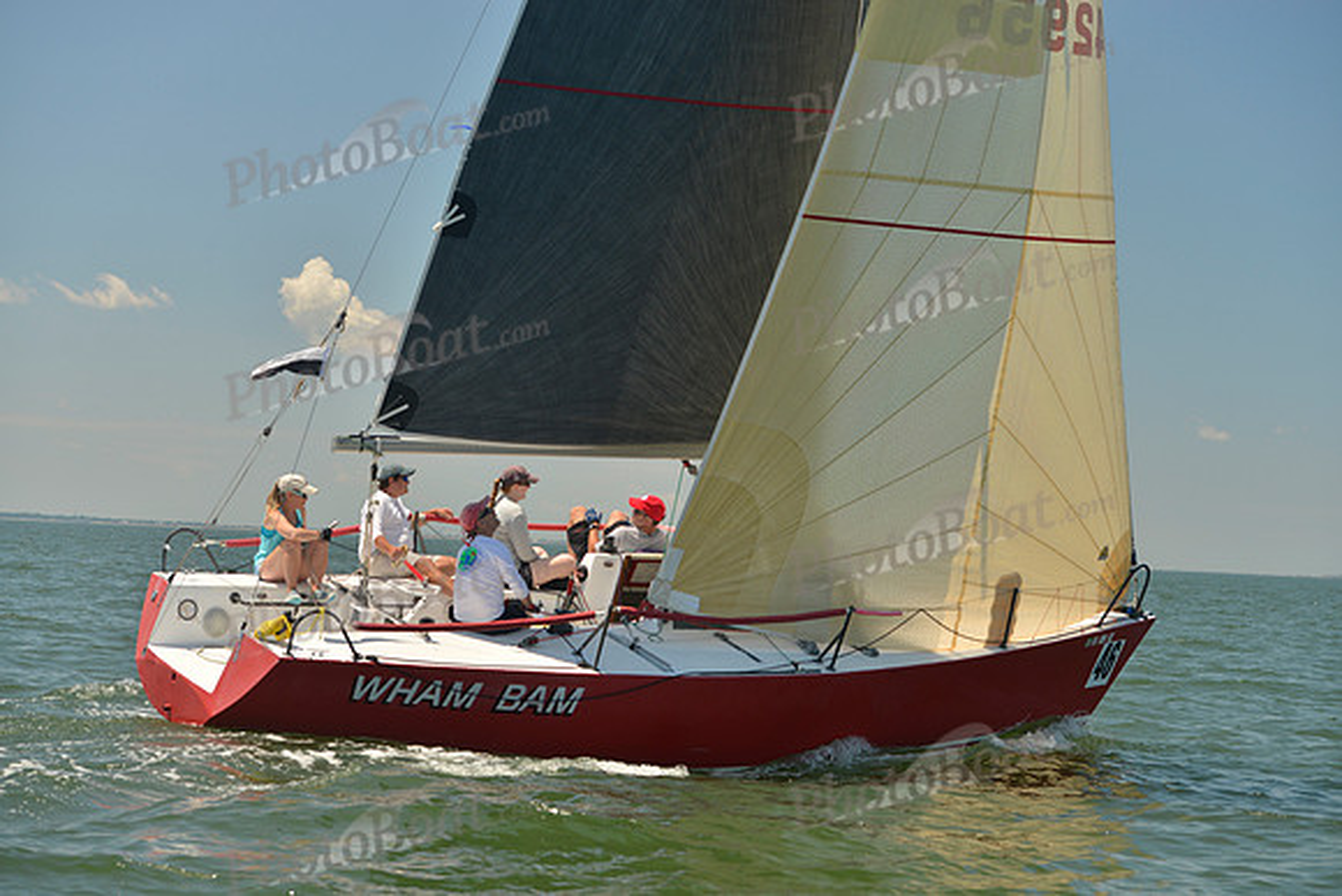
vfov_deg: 19.5
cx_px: 671
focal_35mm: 70
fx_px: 2610
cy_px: 448
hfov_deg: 28.8
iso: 200
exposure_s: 1/640
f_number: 5
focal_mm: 70
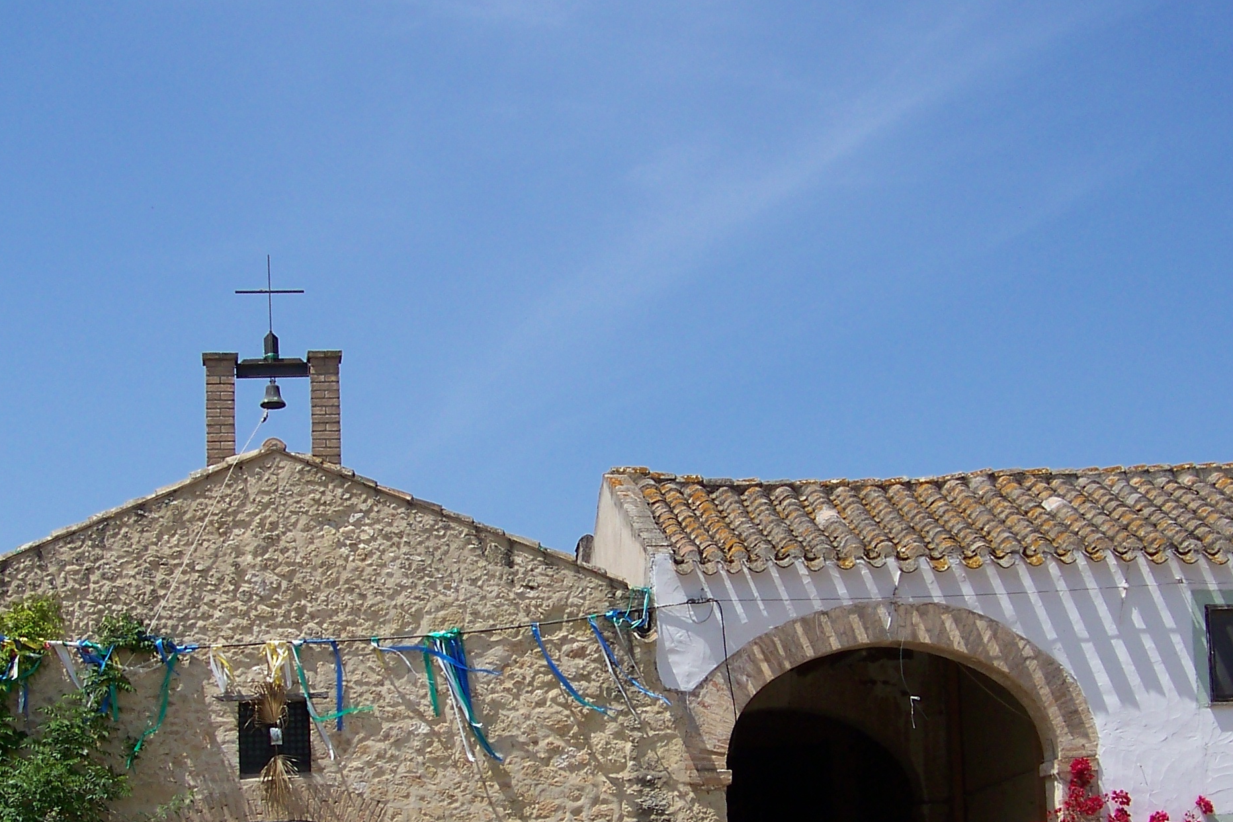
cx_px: 607
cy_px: 576
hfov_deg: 24.2
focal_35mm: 84
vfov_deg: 16.2
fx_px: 2877
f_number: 4
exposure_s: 1/640
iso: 64
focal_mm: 7.6
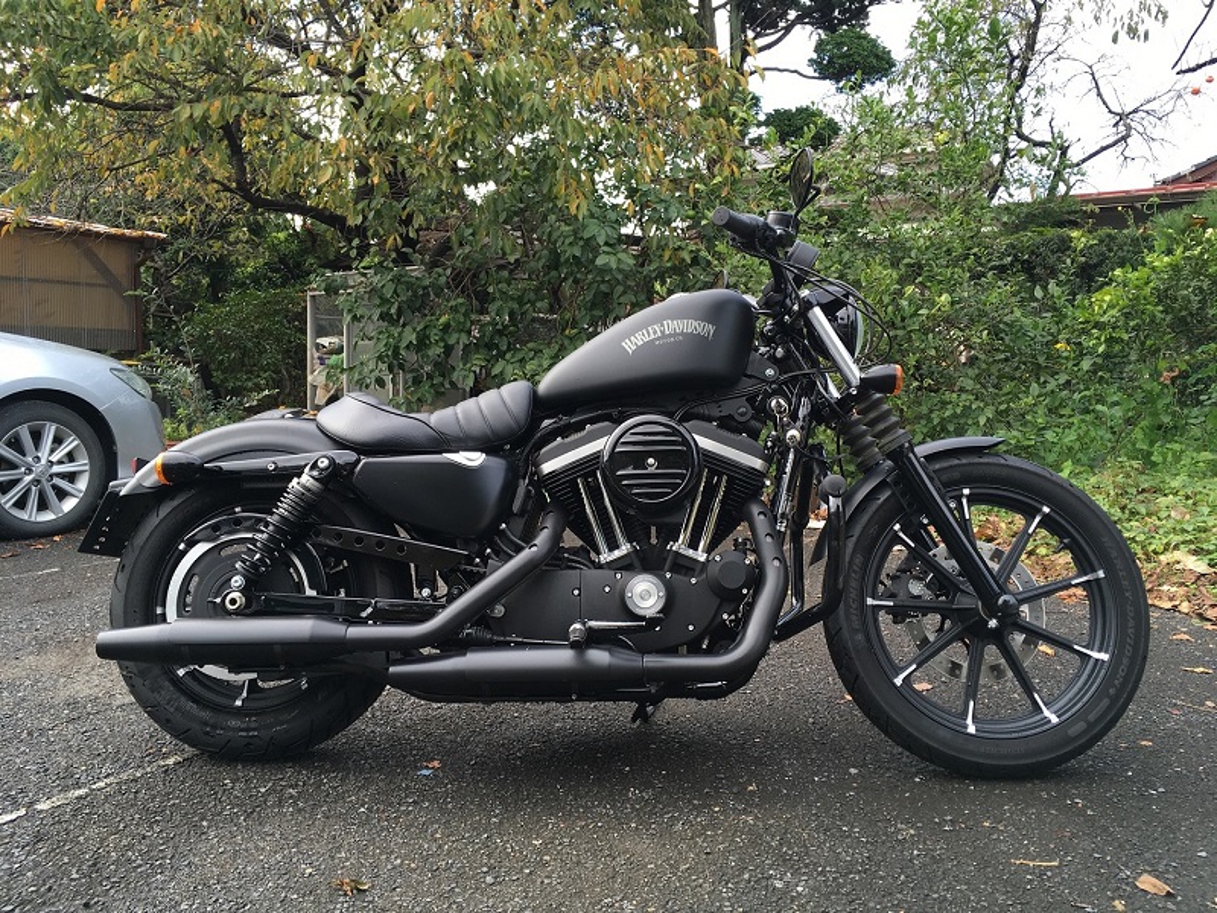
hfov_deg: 61.7
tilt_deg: -6.5
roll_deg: +0.5
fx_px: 1020
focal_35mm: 29
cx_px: 608
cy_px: 456
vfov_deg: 48.2
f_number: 2.2
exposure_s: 1/206
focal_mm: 4.15
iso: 25
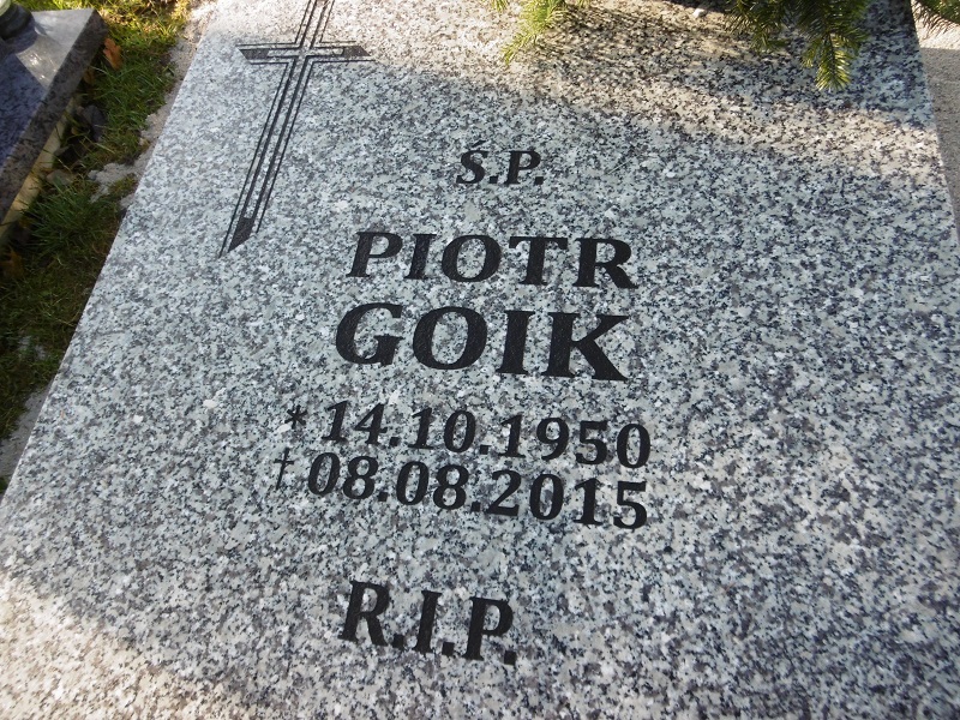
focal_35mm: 24
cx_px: 480
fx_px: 666
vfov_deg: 56.8
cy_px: 360
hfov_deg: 71.6
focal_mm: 4.3
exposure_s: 1/125
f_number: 3.1
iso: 100
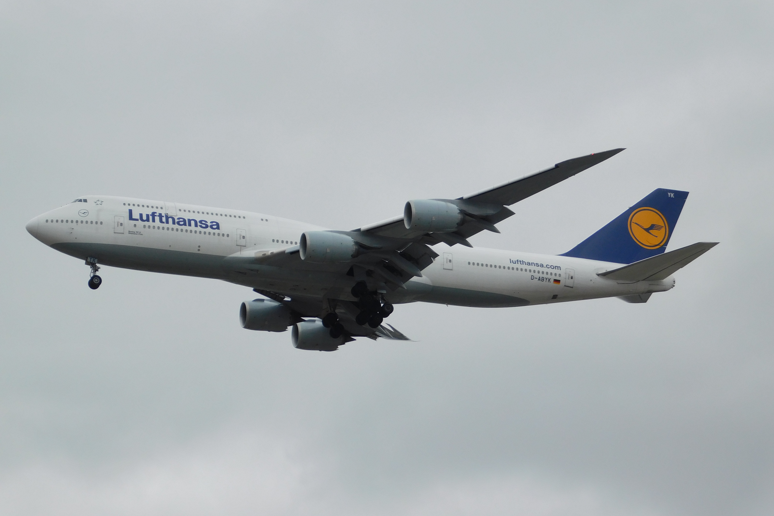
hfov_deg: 13.3
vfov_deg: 8.9
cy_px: 251
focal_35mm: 154
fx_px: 3311
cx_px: 387
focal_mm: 26.3
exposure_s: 1/500
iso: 125
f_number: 5.1
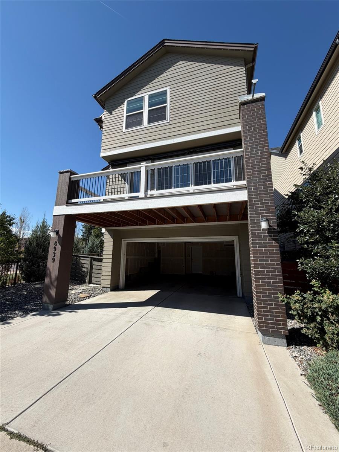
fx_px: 183
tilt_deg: +10.5
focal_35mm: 14
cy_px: 226
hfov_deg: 85.7
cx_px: 170
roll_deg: +0.1
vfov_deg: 102.1
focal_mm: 2.22
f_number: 2.2
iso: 20
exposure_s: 1/809
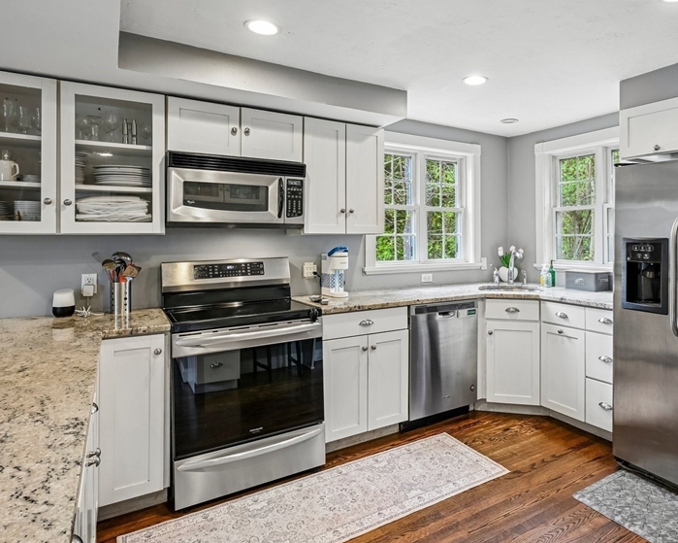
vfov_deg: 62.9
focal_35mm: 22
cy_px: 237
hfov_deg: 73.8
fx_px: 441
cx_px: 422
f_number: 8
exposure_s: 1/13
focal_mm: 16
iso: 400
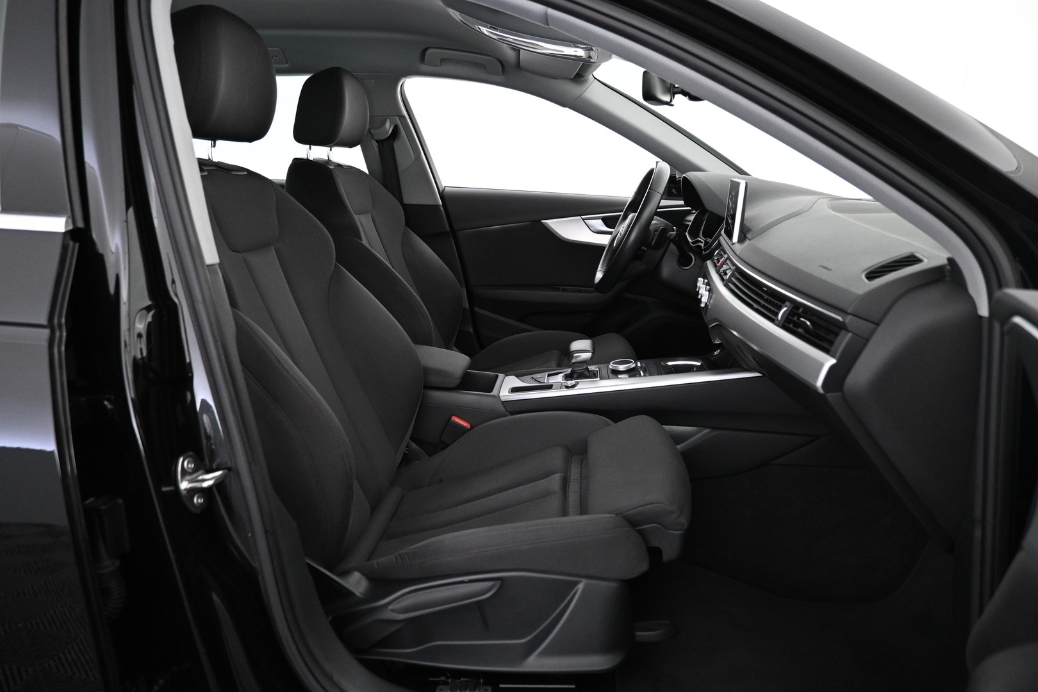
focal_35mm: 24
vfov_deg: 53.1
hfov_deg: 73.7
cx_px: 519
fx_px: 692
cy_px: 346
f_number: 3.5
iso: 1600
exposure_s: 1/25
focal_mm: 16
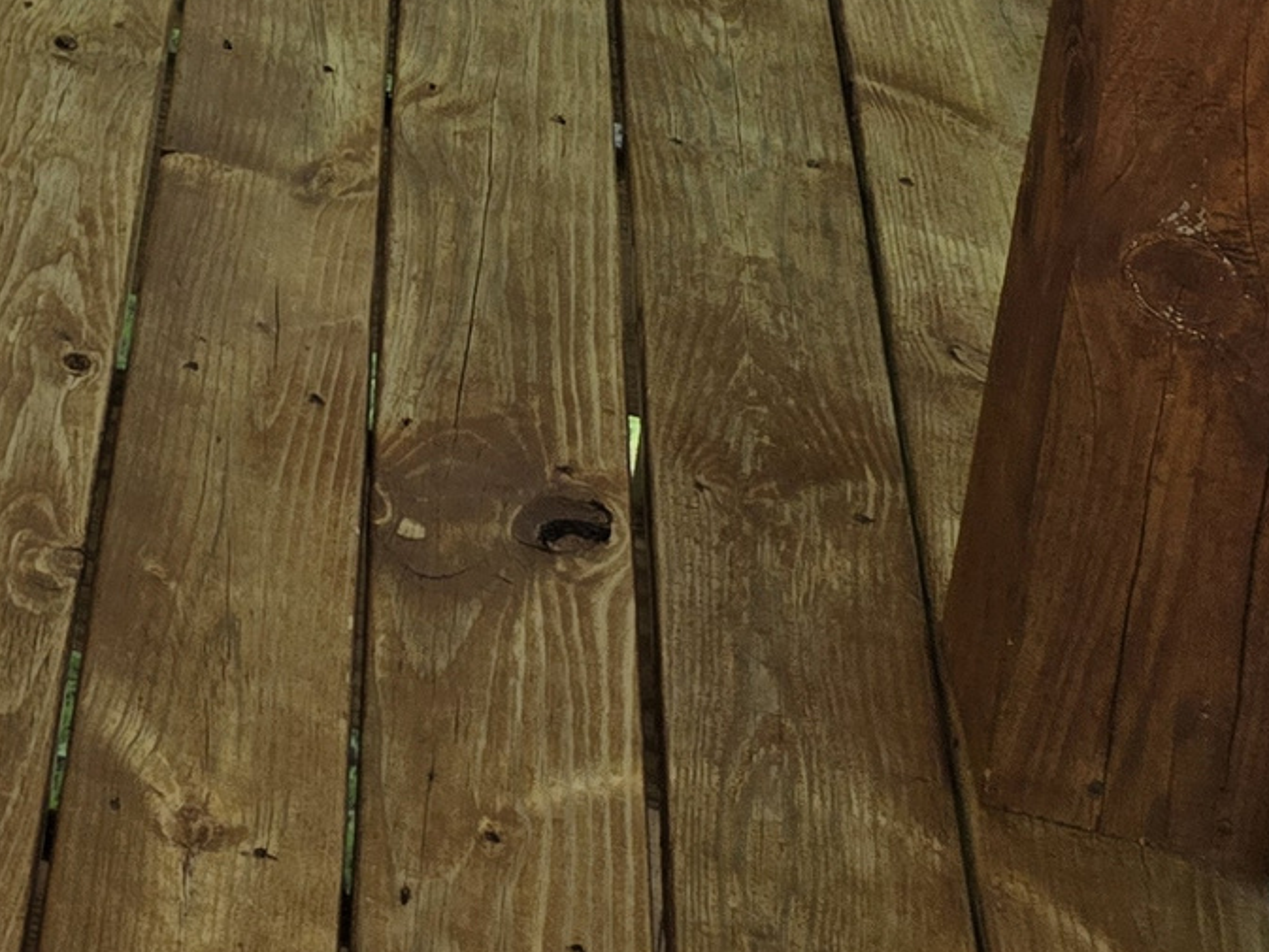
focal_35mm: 97
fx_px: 3557
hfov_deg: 16.1
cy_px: -1029
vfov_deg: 13.0
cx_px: -1207
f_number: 1.8
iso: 32
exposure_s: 1/180
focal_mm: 5.4
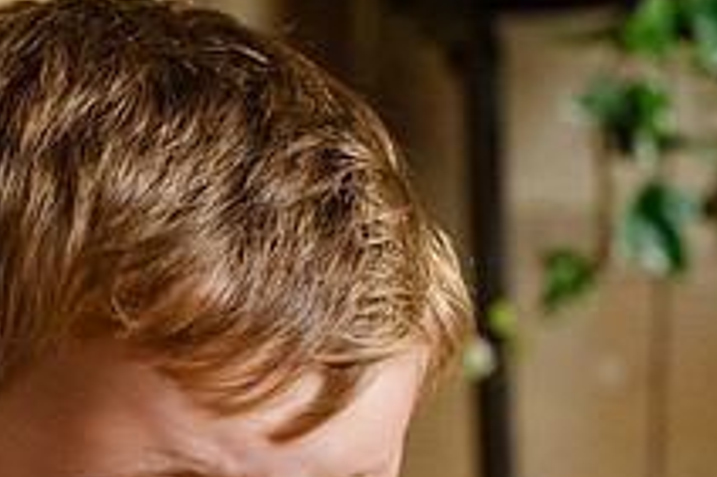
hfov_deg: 14.9
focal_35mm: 137
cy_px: 639
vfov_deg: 9.8
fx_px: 2726
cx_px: 200
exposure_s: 1/2000
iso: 5600
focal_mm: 50
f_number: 5
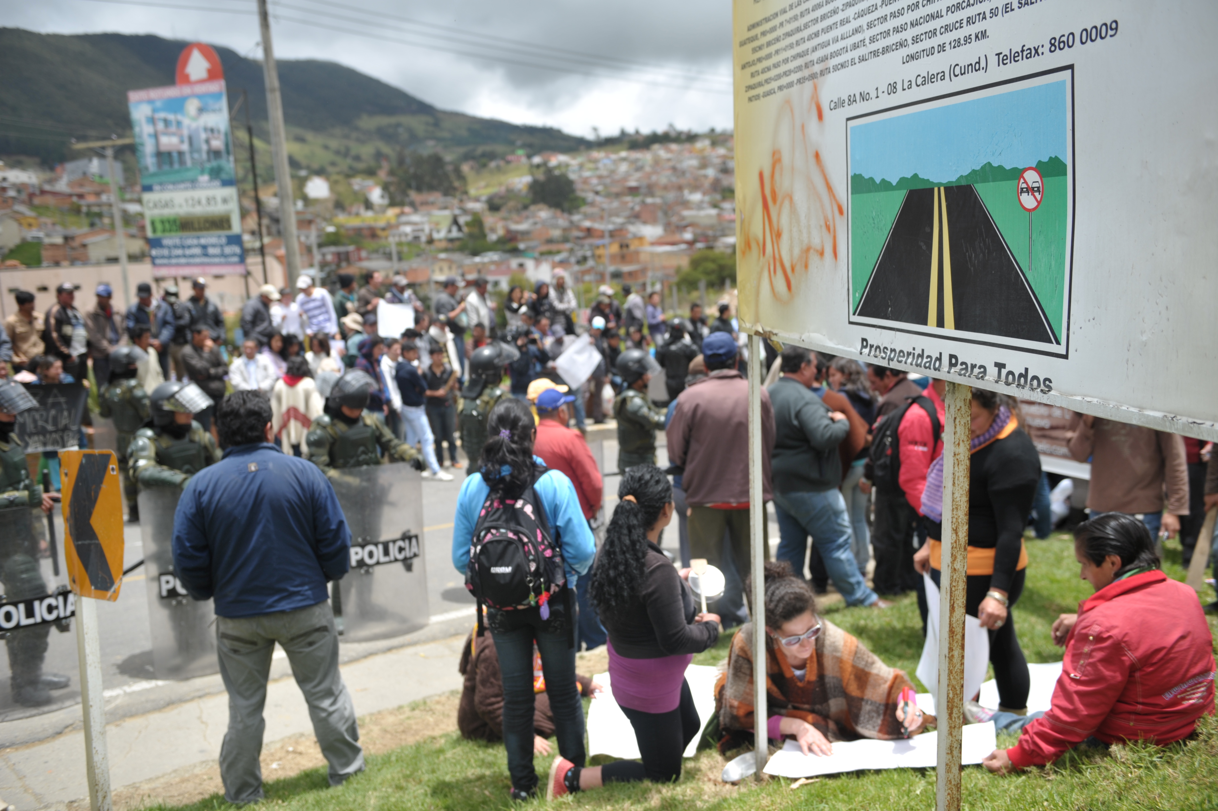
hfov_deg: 55.8
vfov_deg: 38.8
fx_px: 1150
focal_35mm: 34
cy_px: 406
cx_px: 609
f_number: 3.5
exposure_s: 1/2000
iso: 200
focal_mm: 34
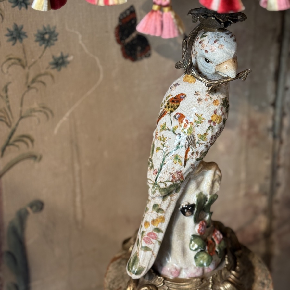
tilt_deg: -26.9
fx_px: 540
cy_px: 131
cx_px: 145
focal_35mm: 57
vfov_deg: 30.0
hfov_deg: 30.0
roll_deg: +1.0
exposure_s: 1/50
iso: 125
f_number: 1.78
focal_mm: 6.76
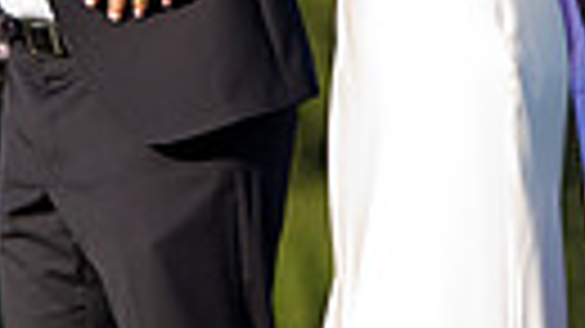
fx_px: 13505
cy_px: 139
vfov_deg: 1.4
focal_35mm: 871
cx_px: 128
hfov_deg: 2.5
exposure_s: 1/1000
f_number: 2.8
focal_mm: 160
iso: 100
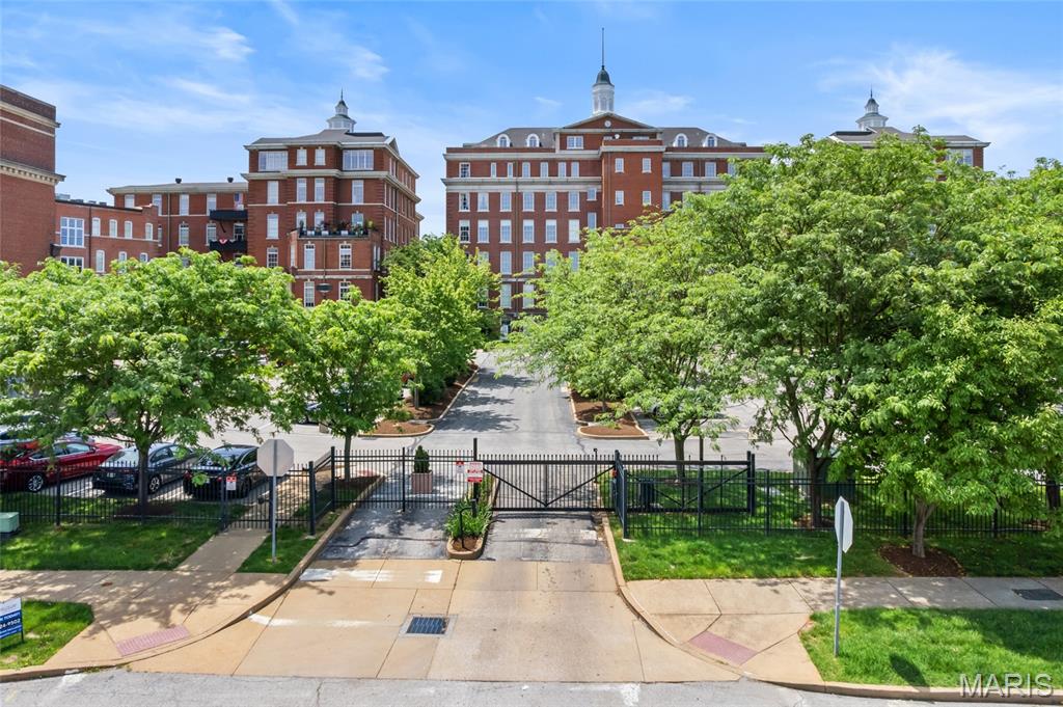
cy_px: 354
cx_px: 532
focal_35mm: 22
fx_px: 649
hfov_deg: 78.6
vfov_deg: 57.1
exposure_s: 1/2000
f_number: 2.8
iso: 100
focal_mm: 8.38
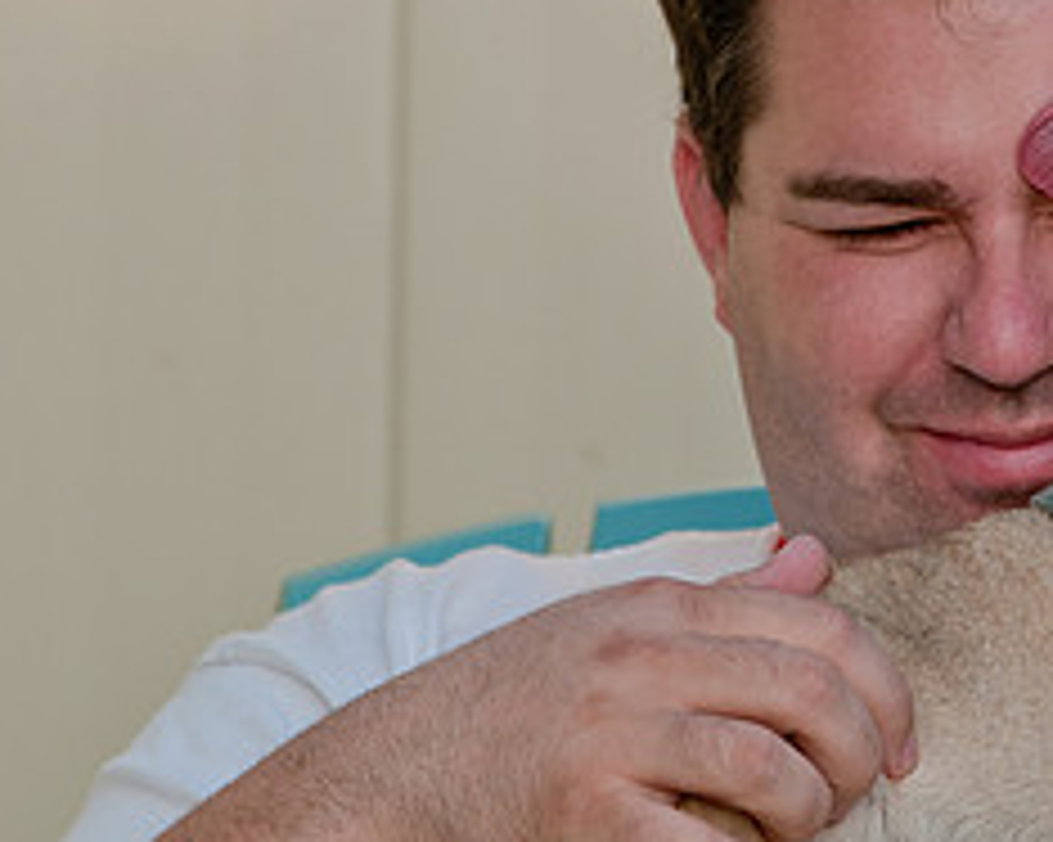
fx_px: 20098
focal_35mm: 645
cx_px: 1112
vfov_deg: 2.4
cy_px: 128
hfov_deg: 3.0
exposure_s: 1/640
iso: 250
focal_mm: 185
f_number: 5
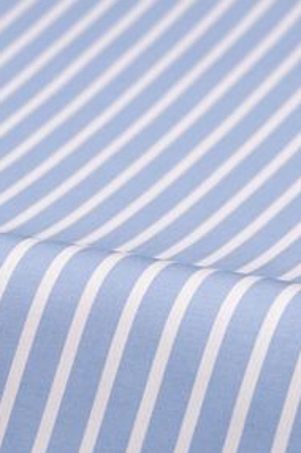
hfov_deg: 7.6
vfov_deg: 11.3
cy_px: 446
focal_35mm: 180
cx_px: 107
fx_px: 2263
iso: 100
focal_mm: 85
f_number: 8
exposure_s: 1/160
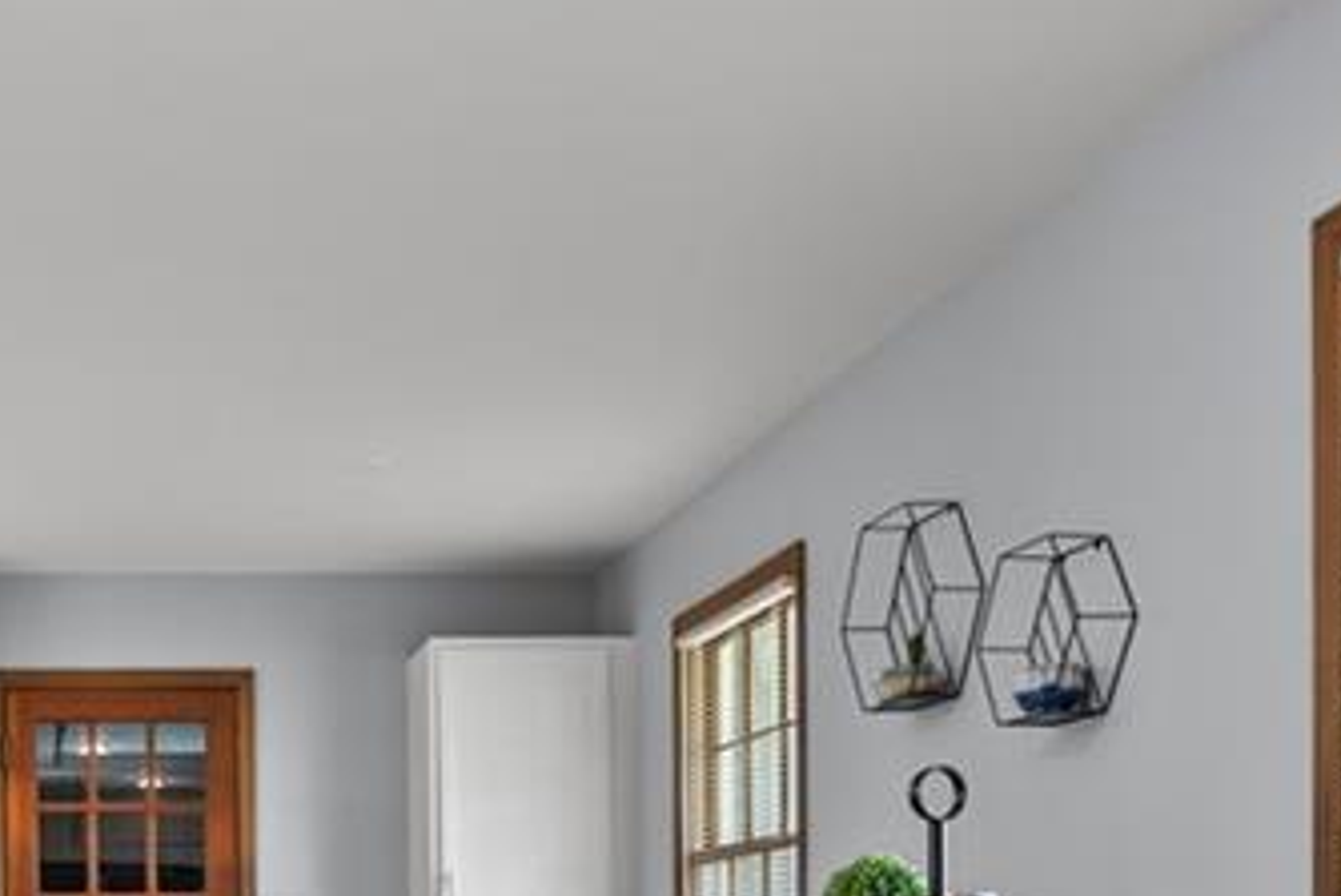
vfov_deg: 25.8
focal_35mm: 49
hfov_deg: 38.1
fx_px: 1826
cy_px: 942
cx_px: 177
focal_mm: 16
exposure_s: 1.6
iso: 100
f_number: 8
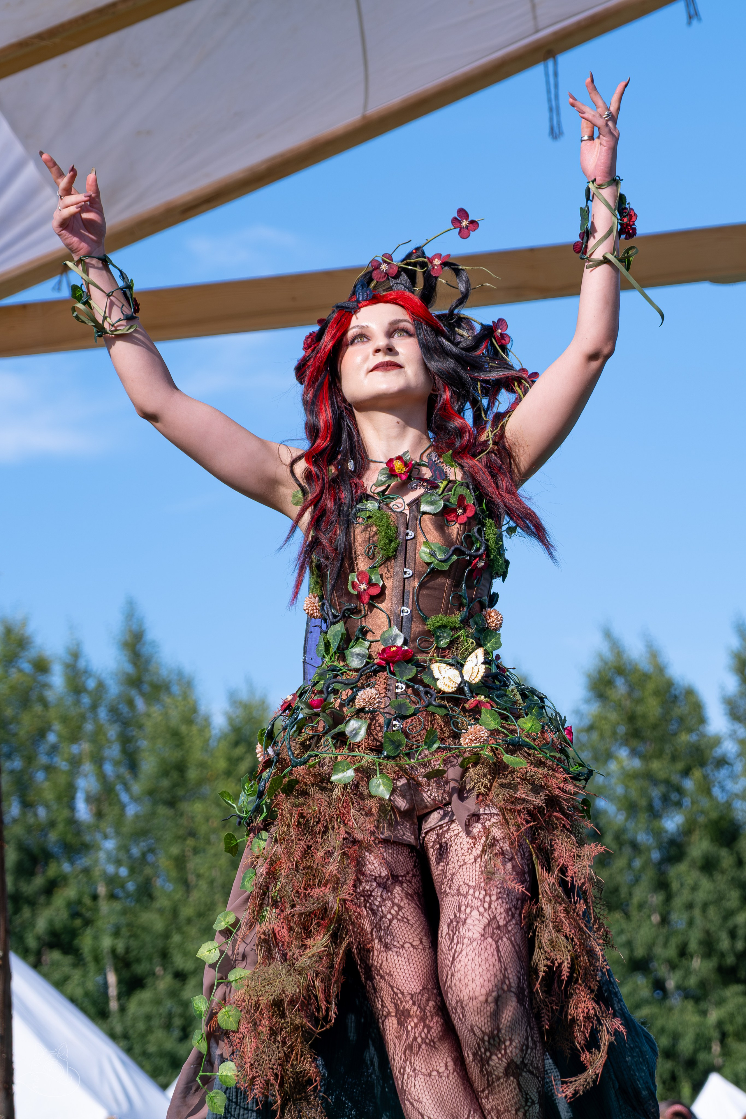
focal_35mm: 125
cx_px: 543
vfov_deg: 16.5
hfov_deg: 11.0
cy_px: 560
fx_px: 3870
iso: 160
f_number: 4
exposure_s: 1/1000
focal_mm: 55
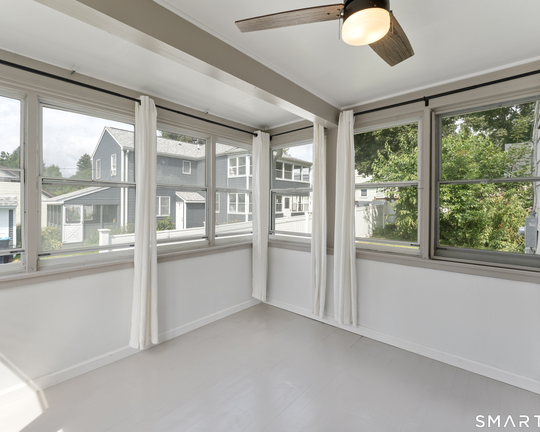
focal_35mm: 16
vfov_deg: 80.4
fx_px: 256
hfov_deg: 92.9
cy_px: 213
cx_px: 245
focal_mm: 14
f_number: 8
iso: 800
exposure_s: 1/200
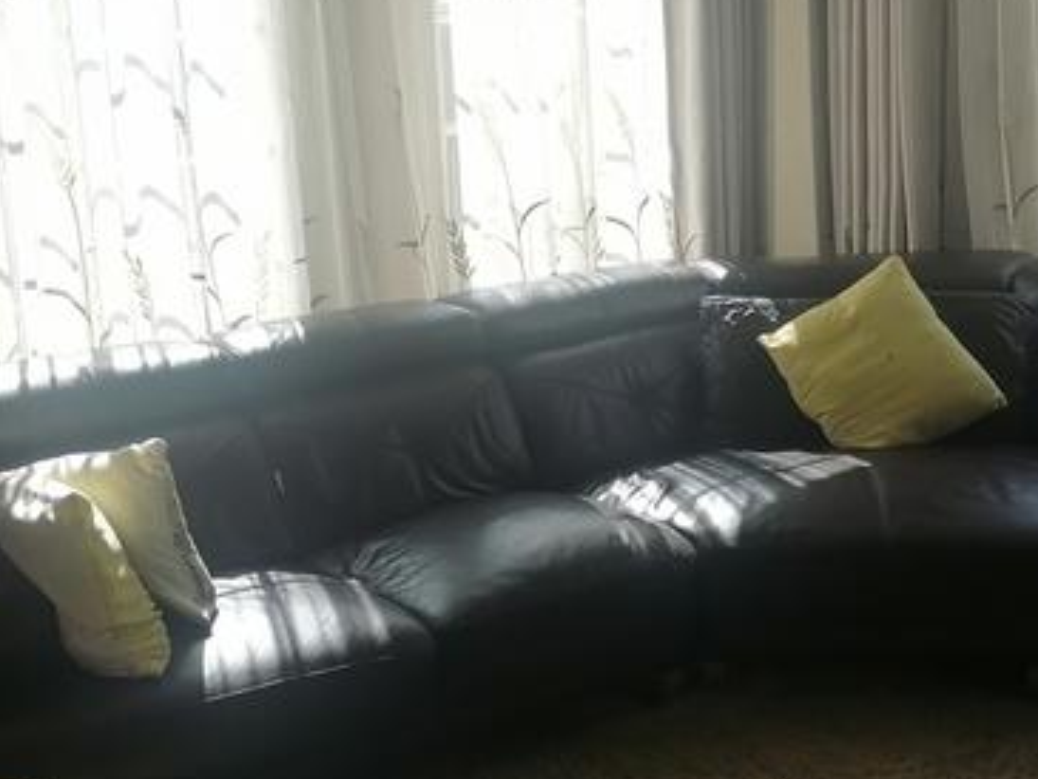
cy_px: 378
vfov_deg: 25.7
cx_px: 628
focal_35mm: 57
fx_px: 1710
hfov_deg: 33.7
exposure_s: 1/219
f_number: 1.8
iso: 50
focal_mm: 5.3
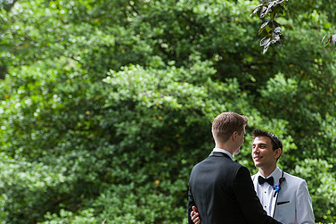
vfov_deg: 5.0
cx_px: 211
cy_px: 158
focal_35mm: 277
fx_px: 2584
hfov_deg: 7.4
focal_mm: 180
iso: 500
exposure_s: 1/200
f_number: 5.6
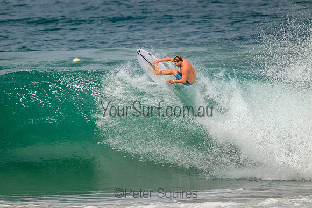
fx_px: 6935
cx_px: 156
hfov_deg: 2.6
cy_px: 104
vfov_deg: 1.7
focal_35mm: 800
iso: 560
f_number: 11
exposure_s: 1/2000
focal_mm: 800
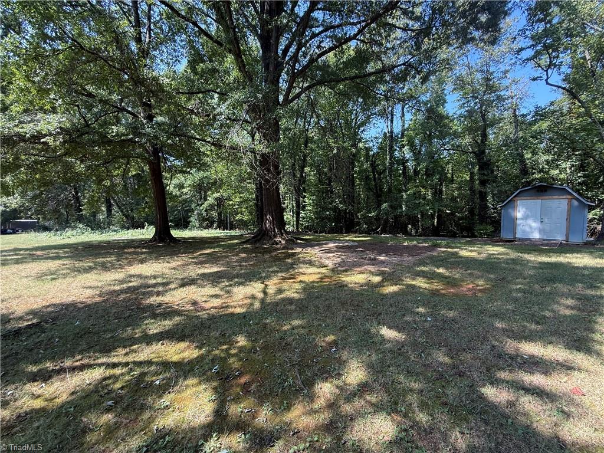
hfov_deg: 102.1
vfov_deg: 85.7
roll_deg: +0.7
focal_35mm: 14
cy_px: 226
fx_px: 244
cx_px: 302
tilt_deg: -3.1
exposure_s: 1/156
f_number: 2.2
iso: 50
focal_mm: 2.22
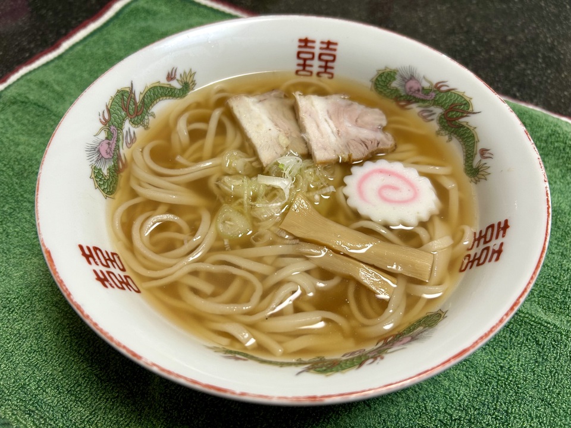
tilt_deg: -53.7
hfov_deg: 67.3
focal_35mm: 26
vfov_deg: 53.1
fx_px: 429
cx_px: 286
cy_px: 214
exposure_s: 1/60
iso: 80
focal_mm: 5.7
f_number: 1.5
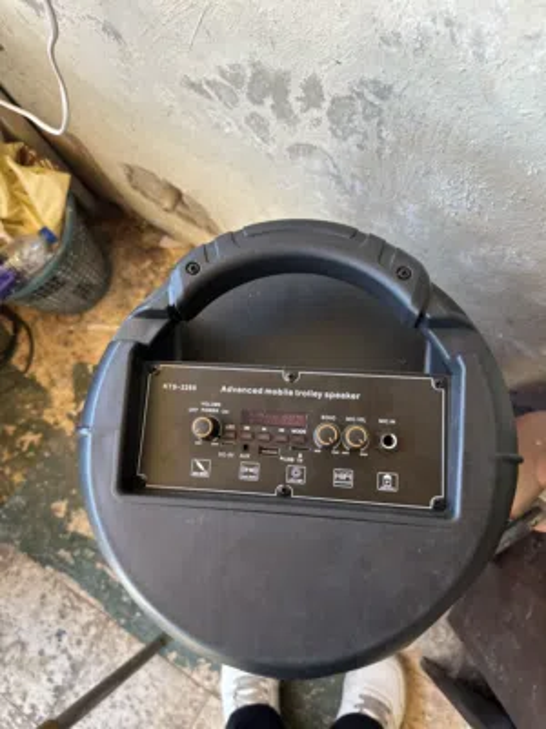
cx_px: 273
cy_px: 364
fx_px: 505
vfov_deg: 71.6
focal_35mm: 24
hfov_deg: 56.8
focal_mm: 6.86
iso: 160
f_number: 1.78
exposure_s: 1/121
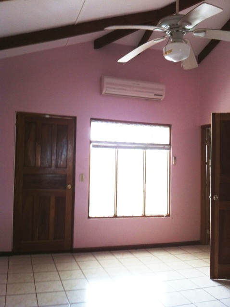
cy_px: 154
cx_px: 115
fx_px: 311
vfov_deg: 52.7
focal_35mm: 35
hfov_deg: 40.6
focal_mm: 3.85
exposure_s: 1/40
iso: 80
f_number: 2.8
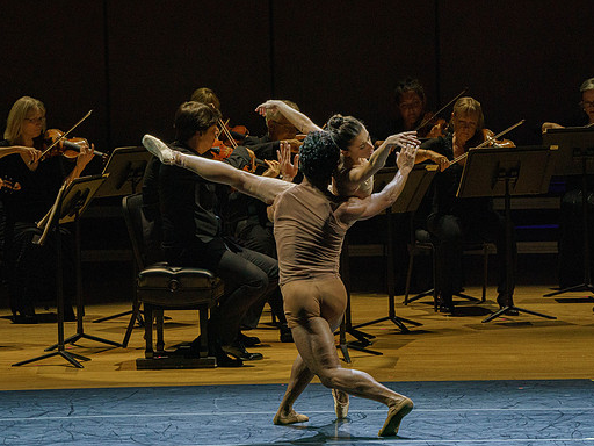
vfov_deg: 4.2
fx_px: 6126
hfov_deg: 5.6
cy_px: 189
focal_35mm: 357
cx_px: 318
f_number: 14
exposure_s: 1/250
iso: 4000
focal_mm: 274
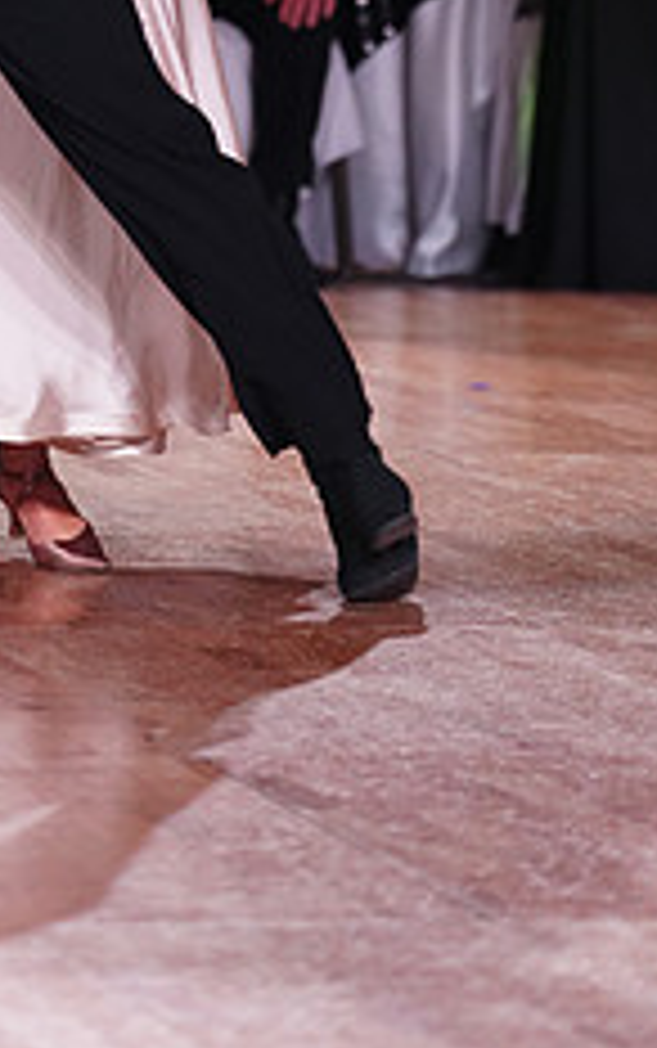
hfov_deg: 4.5
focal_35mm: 289
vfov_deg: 7.2
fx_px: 8264
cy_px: -220
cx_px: -34
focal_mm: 114
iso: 1600
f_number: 2.8
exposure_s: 1/400
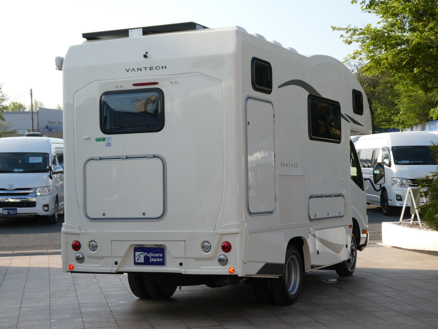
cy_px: 164
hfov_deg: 29.8
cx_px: 219
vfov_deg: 22.6
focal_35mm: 65
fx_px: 822
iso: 80
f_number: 4.4
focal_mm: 11.7
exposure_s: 1/320
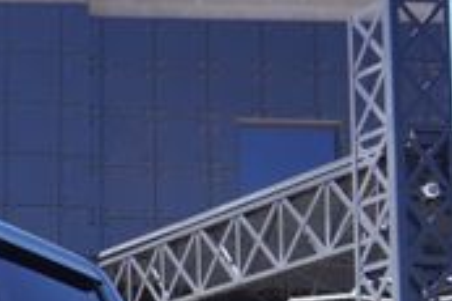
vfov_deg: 10.6
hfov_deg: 14.5
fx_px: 1604
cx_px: -314
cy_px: 345
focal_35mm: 128
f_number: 5.6
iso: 100
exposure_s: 1/125
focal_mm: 23
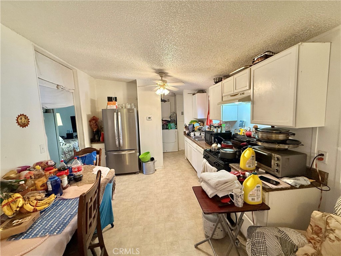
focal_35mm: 14
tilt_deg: -6.3
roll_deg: +2.4
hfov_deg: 102.1
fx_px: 138
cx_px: 170
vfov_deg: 85.7
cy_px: 128
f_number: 2.2
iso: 320
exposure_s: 1/60
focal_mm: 2.22
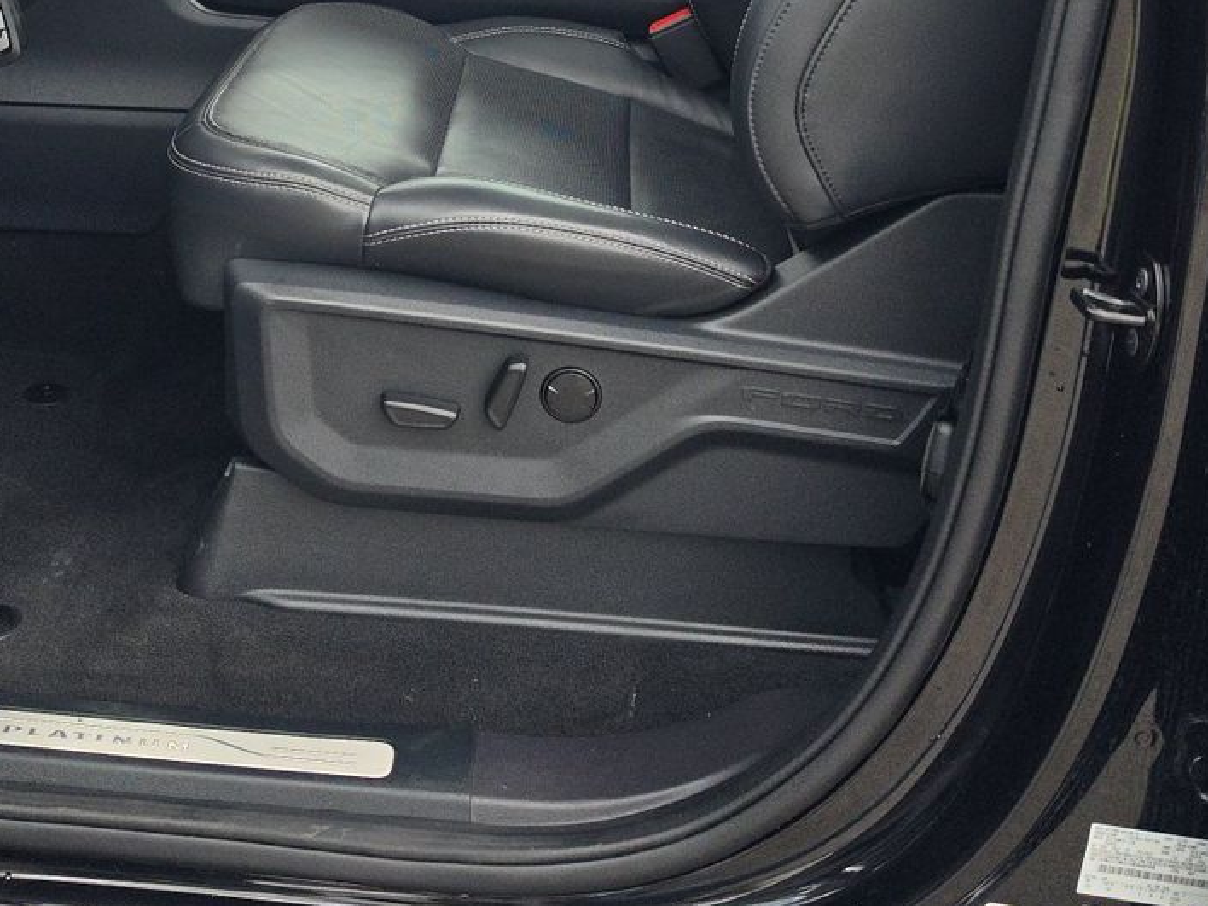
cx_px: 452
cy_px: -111
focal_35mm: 52
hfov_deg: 36.6
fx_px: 1815
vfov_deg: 25.8
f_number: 1.4
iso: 63
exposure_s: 1/2010
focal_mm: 6.5
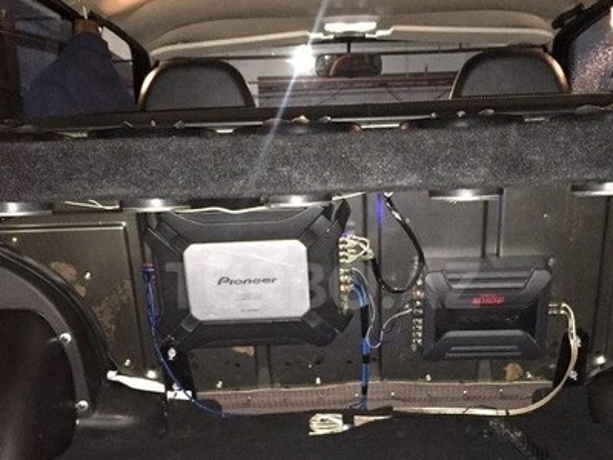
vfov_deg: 30.1
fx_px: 850
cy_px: 285
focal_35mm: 48
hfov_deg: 39.7
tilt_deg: -6.3
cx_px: 323
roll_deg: +1.5
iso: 800
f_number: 2.2
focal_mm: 4.15
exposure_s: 1/17
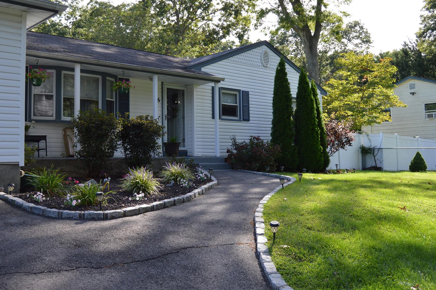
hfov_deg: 53.2
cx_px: 210
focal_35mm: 36
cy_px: 125
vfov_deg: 36.7
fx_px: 435
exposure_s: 1/125
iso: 100
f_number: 5.6
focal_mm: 20
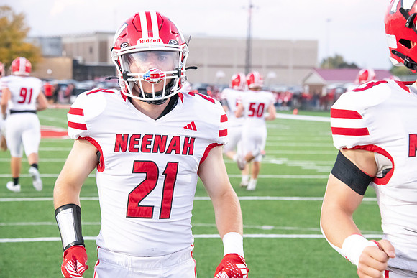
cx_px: 208
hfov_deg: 17.6
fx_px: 1344
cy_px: 139
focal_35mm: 116
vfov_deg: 11.8
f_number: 7.1
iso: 10000
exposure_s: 1/500
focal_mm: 116
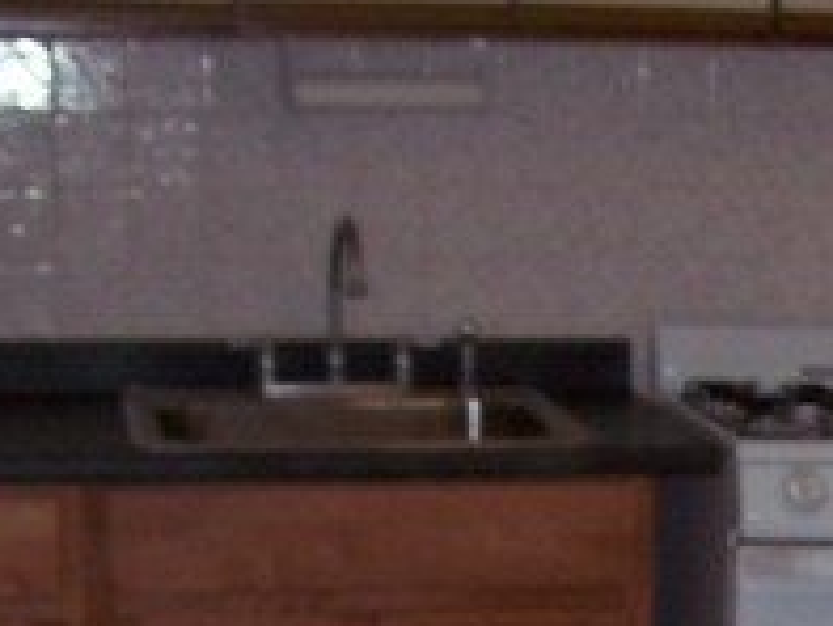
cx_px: 909
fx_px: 2817
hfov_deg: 16.3
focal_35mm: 117
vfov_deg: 12.3
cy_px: 812
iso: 80
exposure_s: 1/45.3
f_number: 2.7
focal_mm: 6
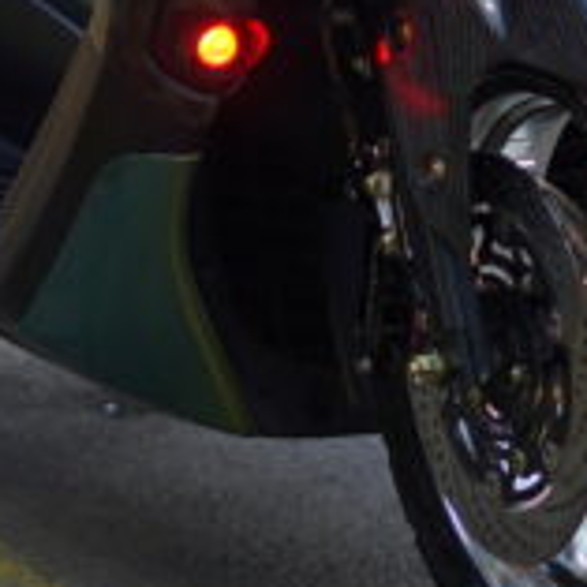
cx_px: 159
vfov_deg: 6.2
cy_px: -464
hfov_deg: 6.3
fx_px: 5333
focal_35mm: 278
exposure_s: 1/160
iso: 160
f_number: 1.8
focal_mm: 50
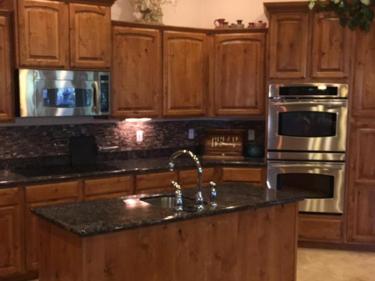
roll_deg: -1.0
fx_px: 520
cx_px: 161
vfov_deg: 30.2
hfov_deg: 39.6
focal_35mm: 48
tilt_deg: -5.5
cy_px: 156
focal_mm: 4.15
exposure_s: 1/30
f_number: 2.2
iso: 100
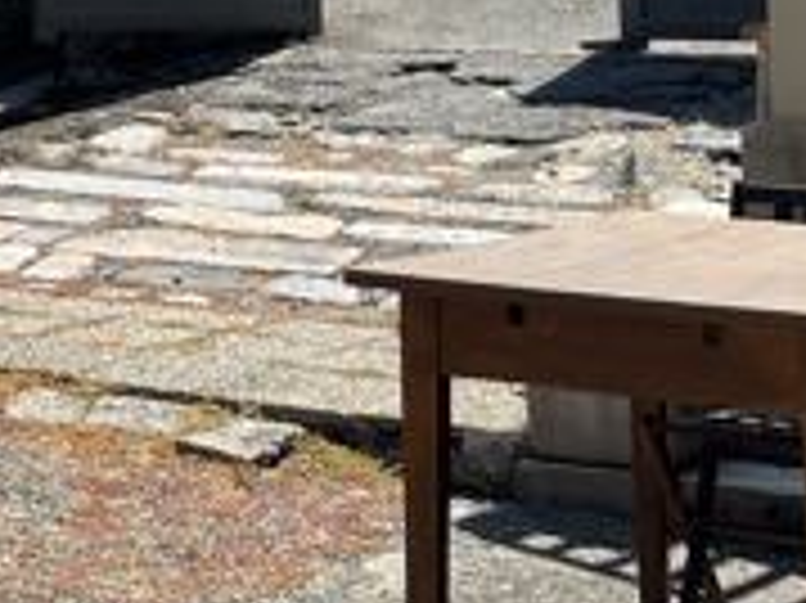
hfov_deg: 16.5
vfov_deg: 12.0
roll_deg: +0.1
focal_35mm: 116
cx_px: -90
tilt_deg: +7.9
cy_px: -400
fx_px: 2699
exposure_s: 1/3049
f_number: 1.6
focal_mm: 5.1
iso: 50
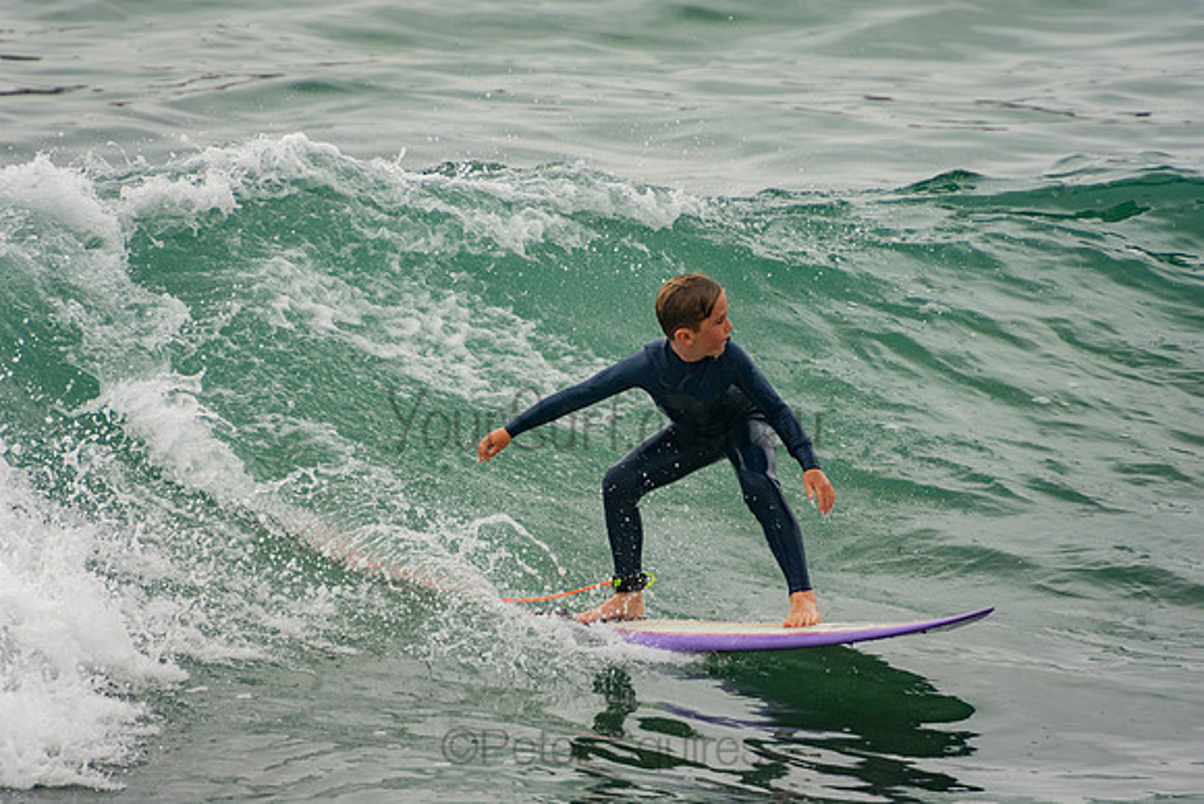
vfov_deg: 2.3
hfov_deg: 3.4
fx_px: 20070
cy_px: 402
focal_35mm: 600
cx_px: 602
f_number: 5.6
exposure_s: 1/1250
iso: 320
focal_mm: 400
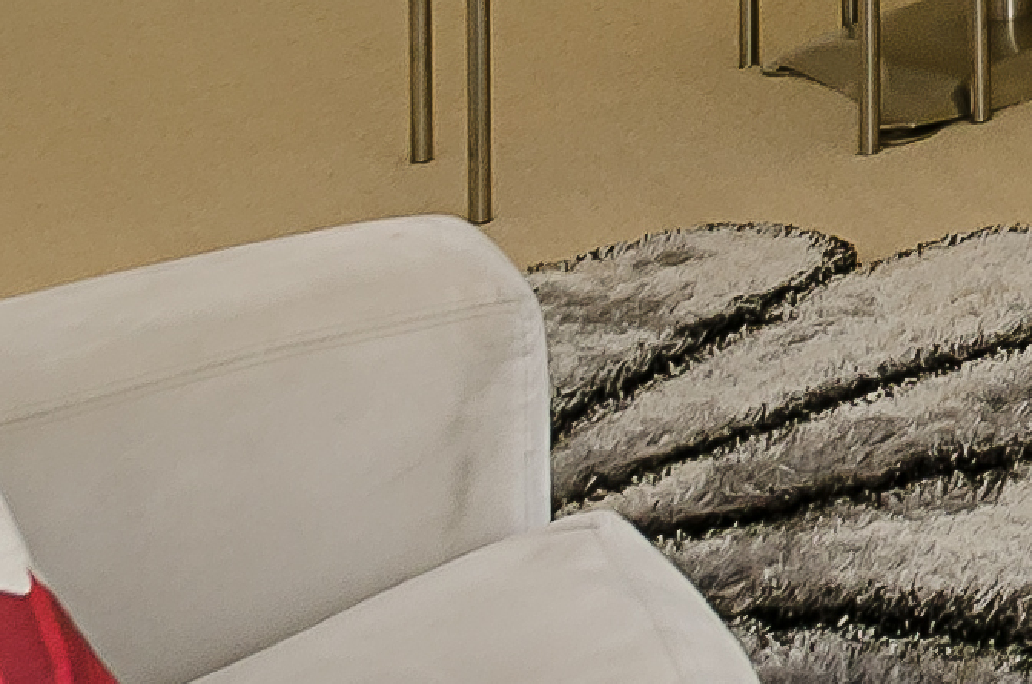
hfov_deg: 13.6
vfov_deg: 10.1
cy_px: -1167
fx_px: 3147
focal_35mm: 110
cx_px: 2457
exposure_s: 1/10
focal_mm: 10
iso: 100
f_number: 9
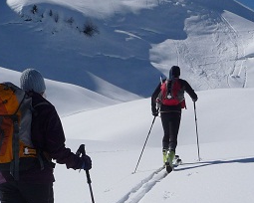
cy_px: 110
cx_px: 191
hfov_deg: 25.1
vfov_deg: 20.4
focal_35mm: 75
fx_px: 564
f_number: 8
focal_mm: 4.7
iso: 100
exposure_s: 1/1000
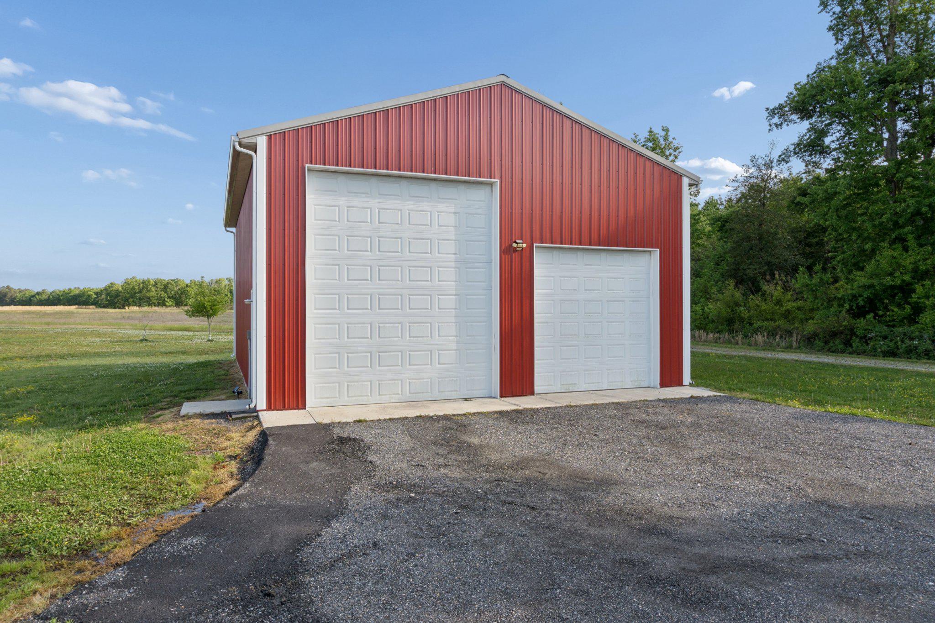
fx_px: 623
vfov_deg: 53.1
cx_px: 468
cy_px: 312
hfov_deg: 73.7
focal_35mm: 24
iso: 100
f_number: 8
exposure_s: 1/160
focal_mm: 16
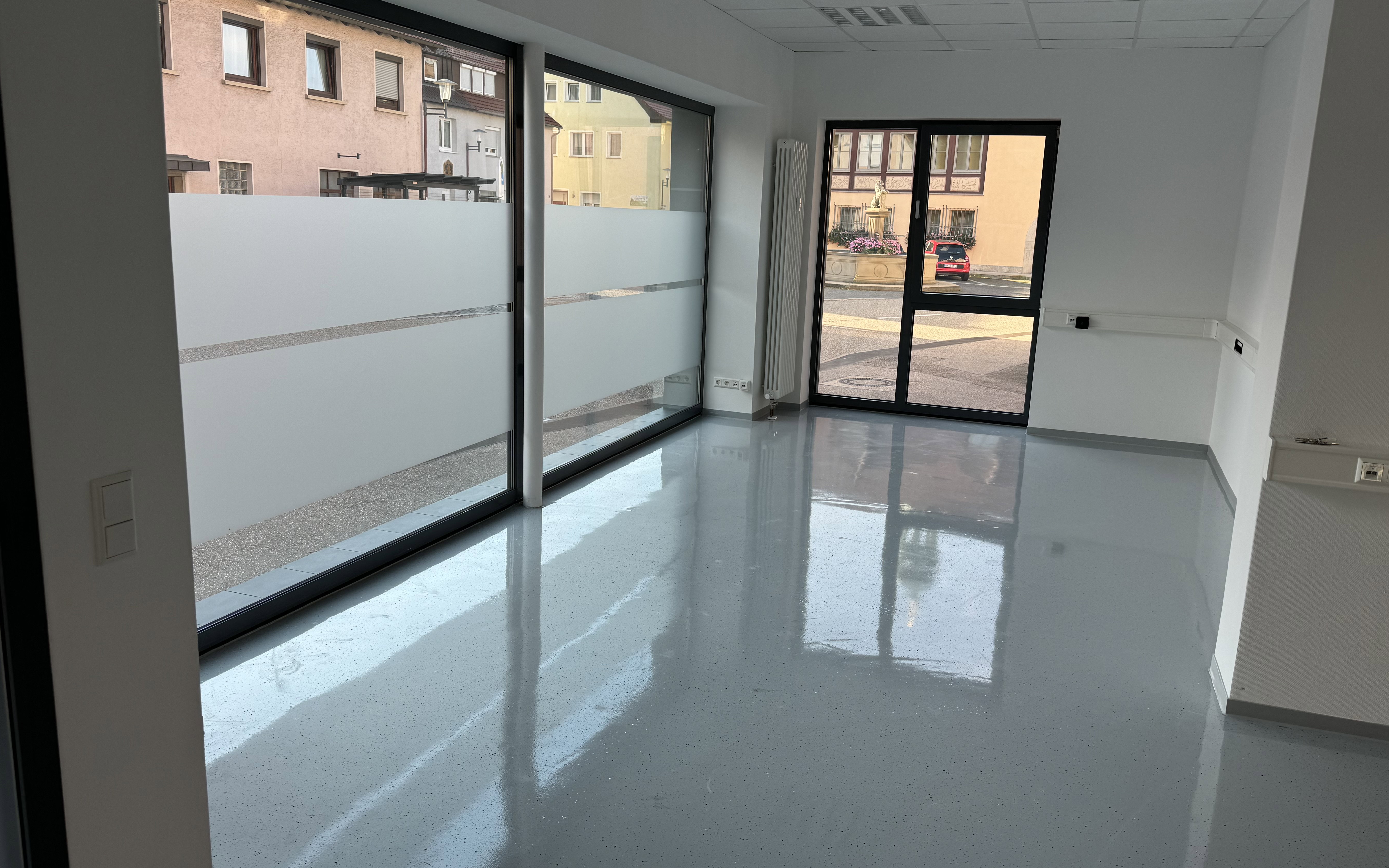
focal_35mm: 27
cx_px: 702
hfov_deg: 68.4
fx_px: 1022
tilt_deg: -10.6
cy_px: 424
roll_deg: -2.1
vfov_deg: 46.0
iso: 80
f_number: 1.78
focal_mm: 6.76
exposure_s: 1/549
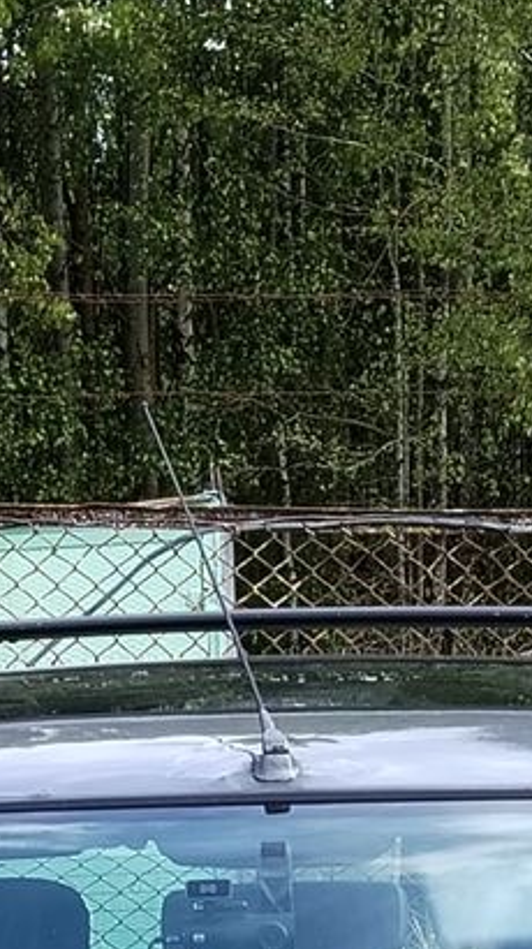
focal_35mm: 166
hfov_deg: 7.3
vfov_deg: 11.9
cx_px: 315
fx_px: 4172
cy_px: 1761
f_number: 1.75
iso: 100
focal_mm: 5.25
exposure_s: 1/162
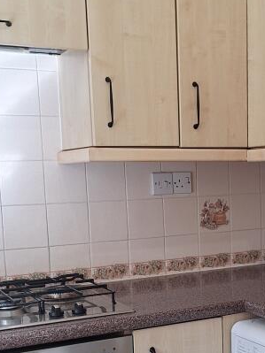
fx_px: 603
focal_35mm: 59
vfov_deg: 32.2
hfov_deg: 24.6
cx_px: 191
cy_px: 259
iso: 40
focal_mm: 5.54
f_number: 1.8
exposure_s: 1/126
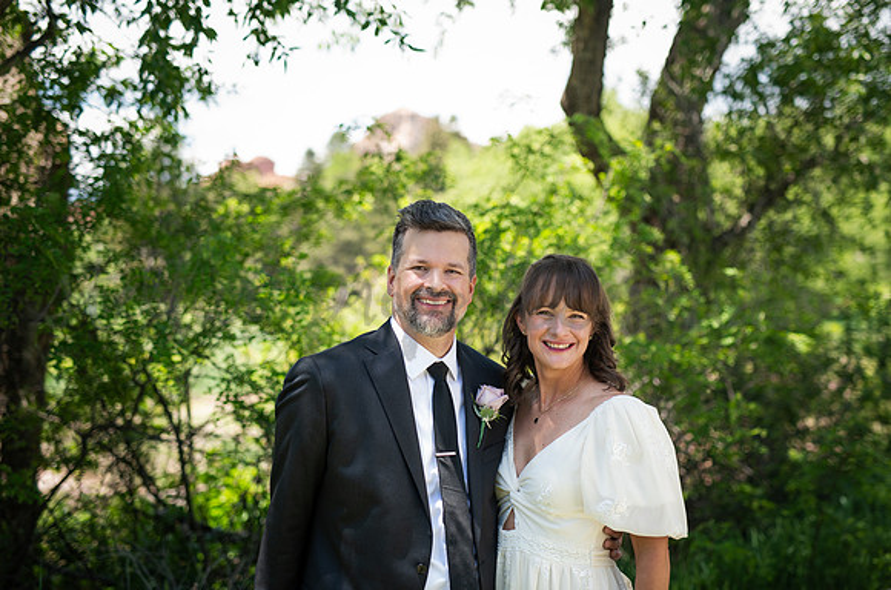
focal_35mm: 52
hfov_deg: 38.3
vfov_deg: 25.9
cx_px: 462
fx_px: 1282
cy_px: 283
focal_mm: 50
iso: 125
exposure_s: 1/640
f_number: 2.2
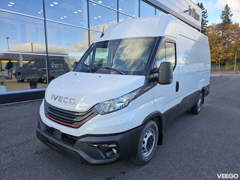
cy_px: 90
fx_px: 159
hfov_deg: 73.9
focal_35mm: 23
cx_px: 120
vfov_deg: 58.9
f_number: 1.7
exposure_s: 1/180
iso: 16
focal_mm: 6.3
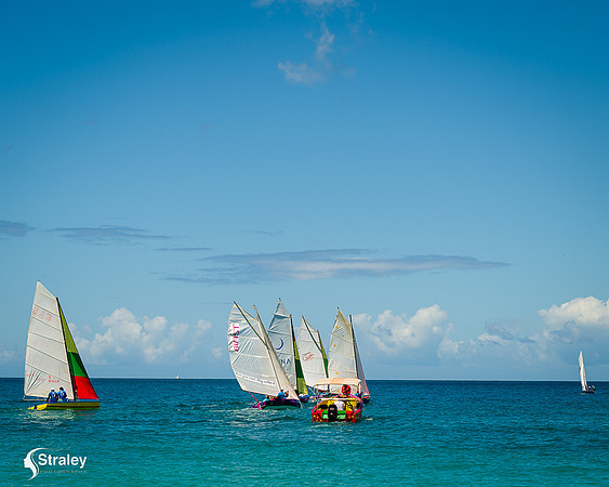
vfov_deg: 15.2
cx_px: 281
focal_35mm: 101
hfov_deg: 19.0
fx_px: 1821
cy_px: 256
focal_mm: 84
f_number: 8
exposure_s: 1/320
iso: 72
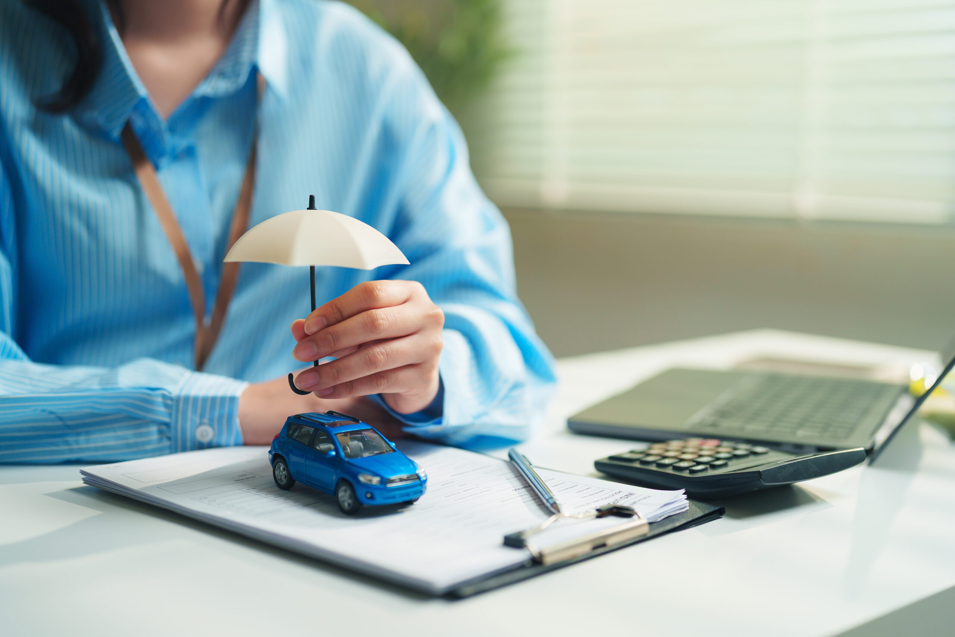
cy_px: 318
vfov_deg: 27.0
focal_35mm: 50
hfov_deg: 39.6
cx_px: 478
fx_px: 1326
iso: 250
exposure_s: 1/250
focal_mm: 50
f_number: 1.8
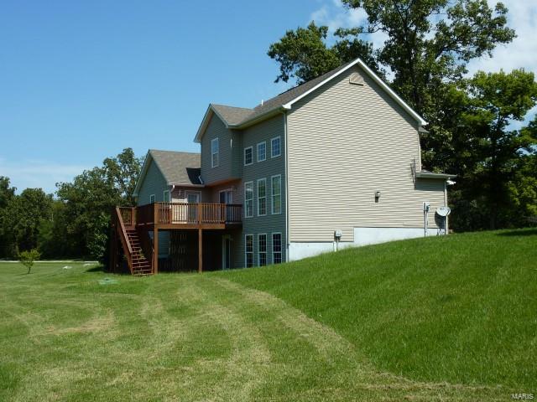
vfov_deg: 38.7
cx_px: 268
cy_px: 201
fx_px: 574
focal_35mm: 37
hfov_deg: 50.1
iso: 80
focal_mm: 6.1
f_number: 5
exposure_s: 1/500
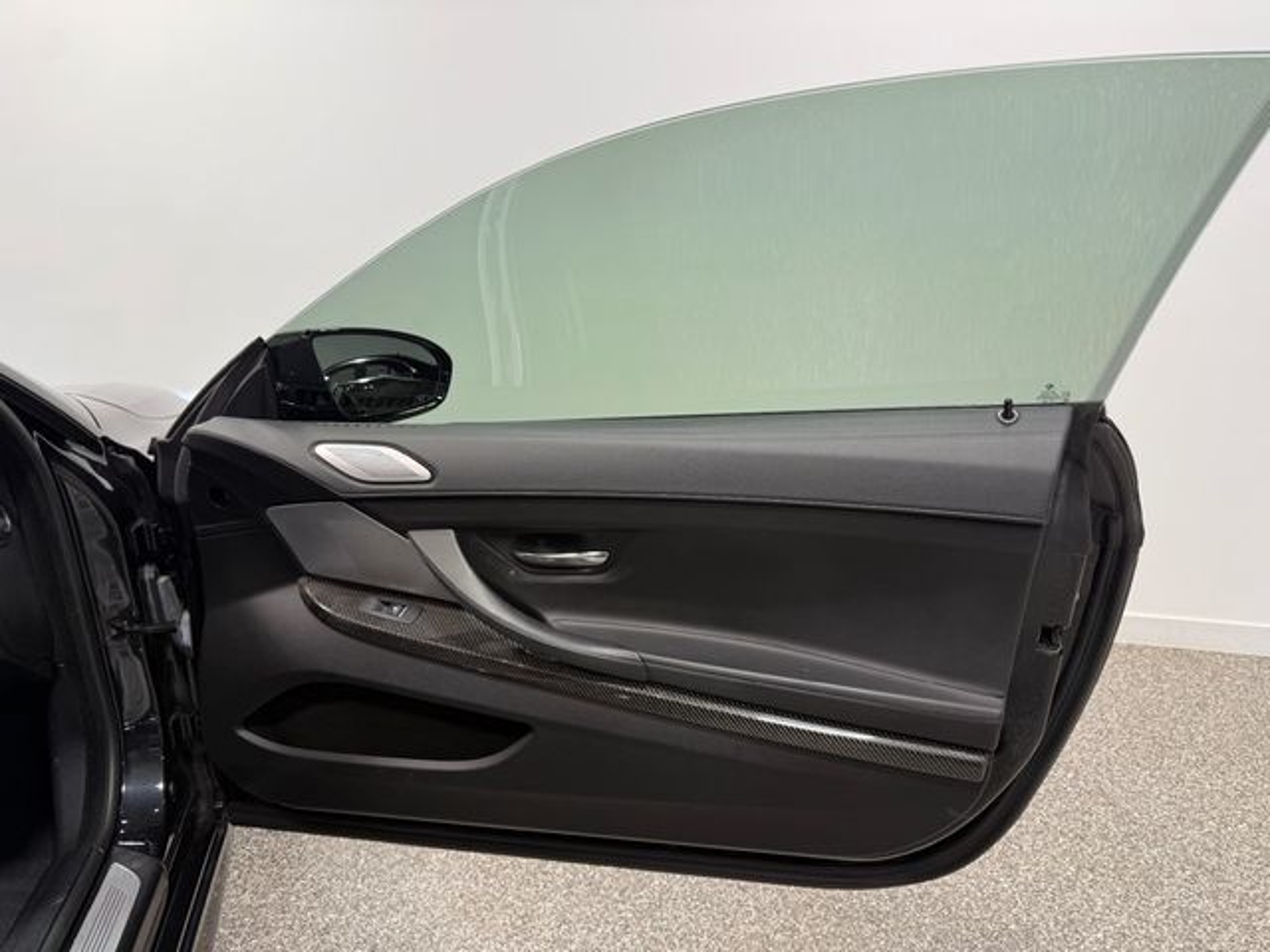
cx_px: 635
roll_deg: +1.0
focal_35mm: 24
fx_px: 881
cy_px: 476
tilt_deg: -12.4
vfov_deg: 56.8
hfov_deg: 71.6
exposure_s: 1/120
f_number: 1.78
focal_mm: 6.76
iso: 80
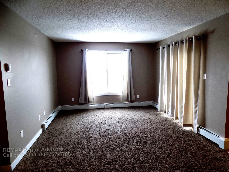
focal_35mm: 23
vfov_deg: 58.9
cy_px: 86
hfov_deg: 73.9
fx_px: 152
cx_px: 114
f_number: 3.1
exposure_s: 1/30
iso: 80
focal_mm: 4
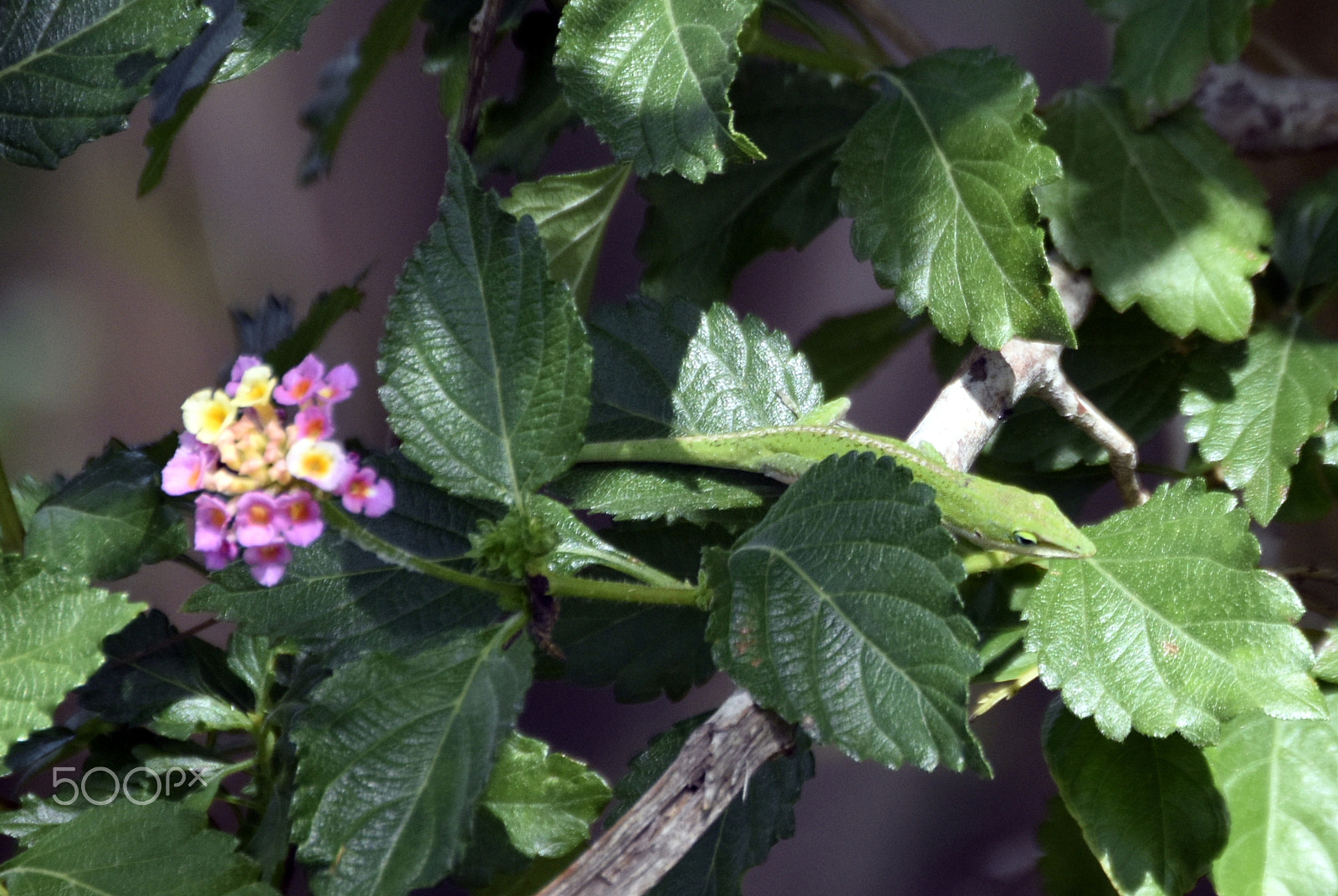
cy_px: 448
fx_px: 10329
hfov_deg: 7.4
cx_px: 669
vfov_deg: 5.0
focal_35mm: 278
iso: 500
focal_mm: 185
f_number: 5.6
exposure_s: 1/1000
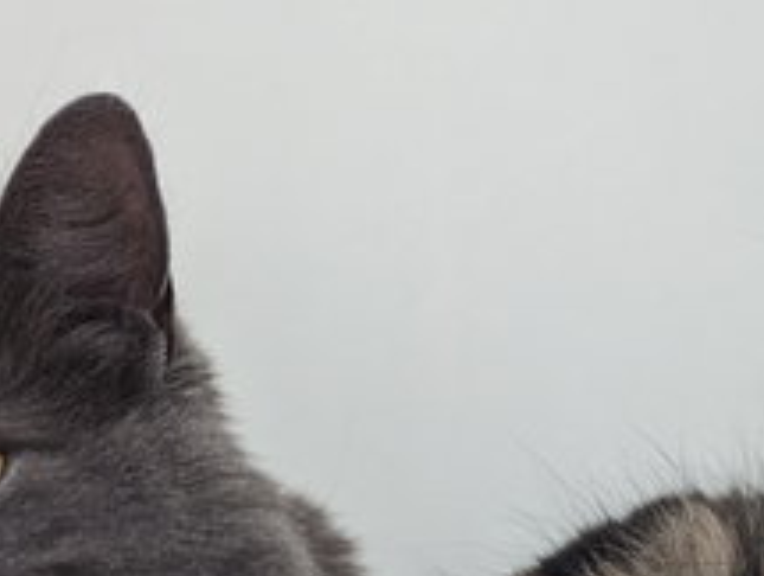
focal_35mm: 67
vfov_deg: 20.9
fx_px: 1481
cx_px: 551
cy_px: 629
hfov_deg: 28.6
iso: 583
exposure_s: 1/343
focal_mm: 6.81
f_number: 1.85
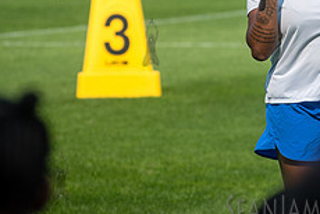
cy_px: -26
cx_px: 344
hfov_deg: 3.8
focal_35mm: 536
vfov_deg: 2.6
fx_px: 4770
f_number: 5.6
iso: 160
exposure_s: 1/1000
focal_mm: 200
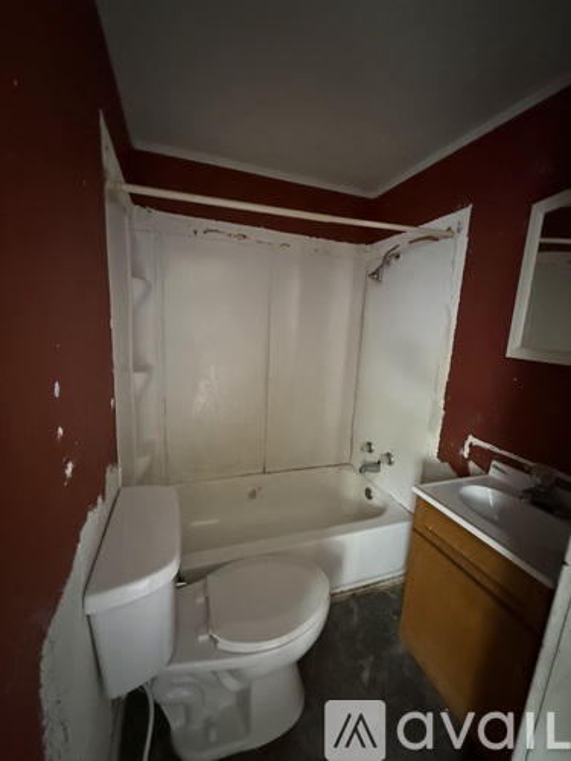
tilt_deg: -9.8
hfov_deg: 85.7
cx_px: 286
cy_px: 380
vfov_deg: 102.1
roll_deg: -3.2
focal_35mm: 14
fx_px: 308
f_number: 2.2
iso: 1600
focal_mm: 2.22
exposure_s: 1/34
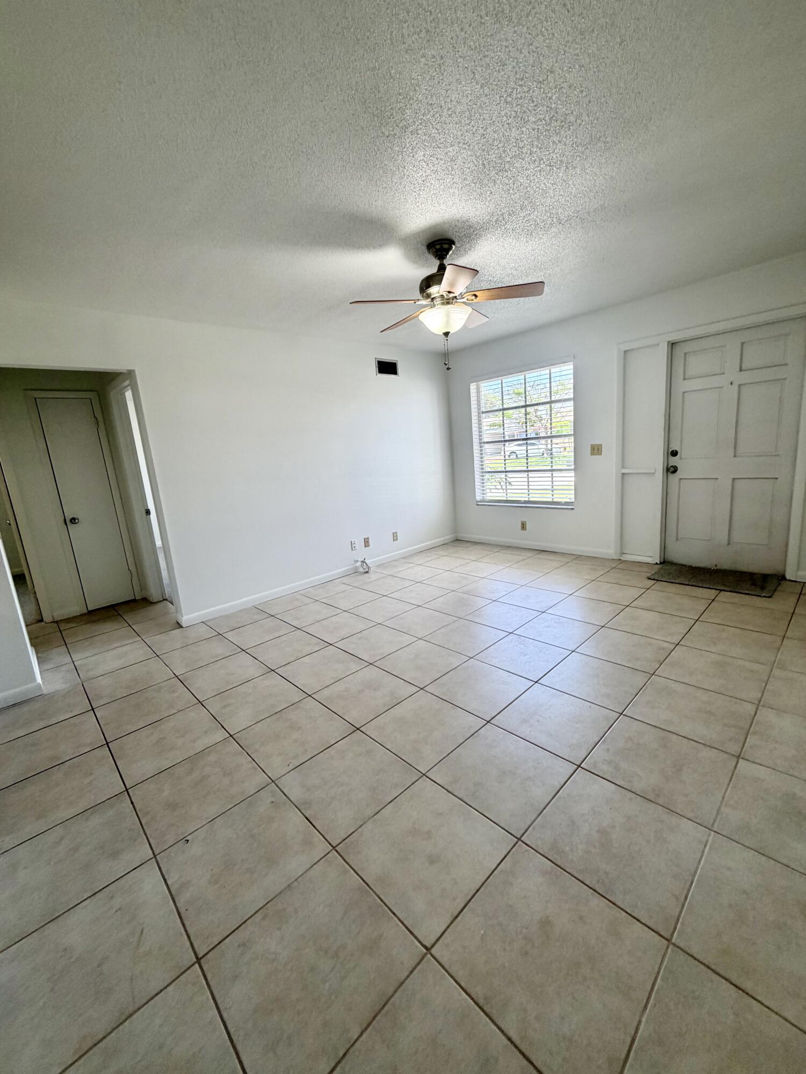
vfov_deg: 102.1
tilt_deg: -10.5
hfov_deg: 85.7
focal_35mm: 14
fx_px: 435
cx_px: 403
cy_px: 537
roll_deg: +3.6
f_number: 2.2
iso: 100
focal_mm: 2.22
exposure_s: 1/120
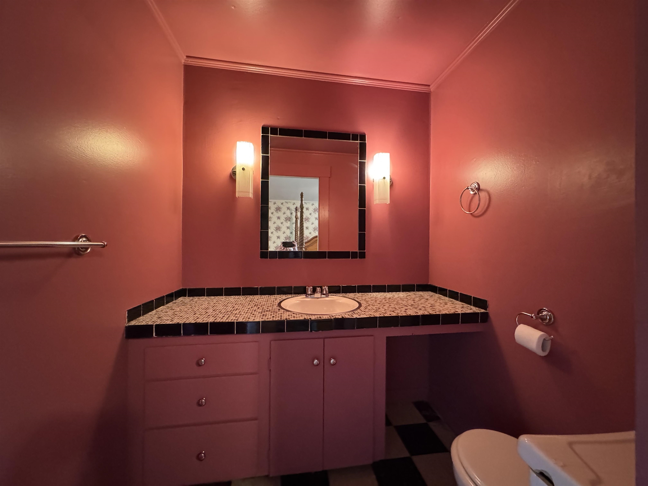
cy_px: 243
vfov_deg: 85.7
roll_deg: -0.4
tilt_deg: +0.4
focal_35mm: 14
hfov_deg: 102.1
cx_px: 324
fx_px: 262
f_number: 2.2
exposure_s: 1/60
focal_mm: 2.22
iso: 1250
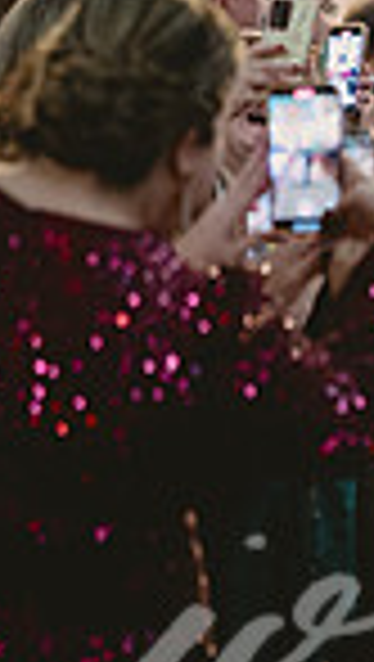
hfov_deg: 4.0
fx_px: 5256
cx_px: 965
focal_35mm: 299
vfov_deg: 7.2
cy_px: 127
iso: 2000
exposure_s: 1/160
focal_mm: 70
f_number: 2.8
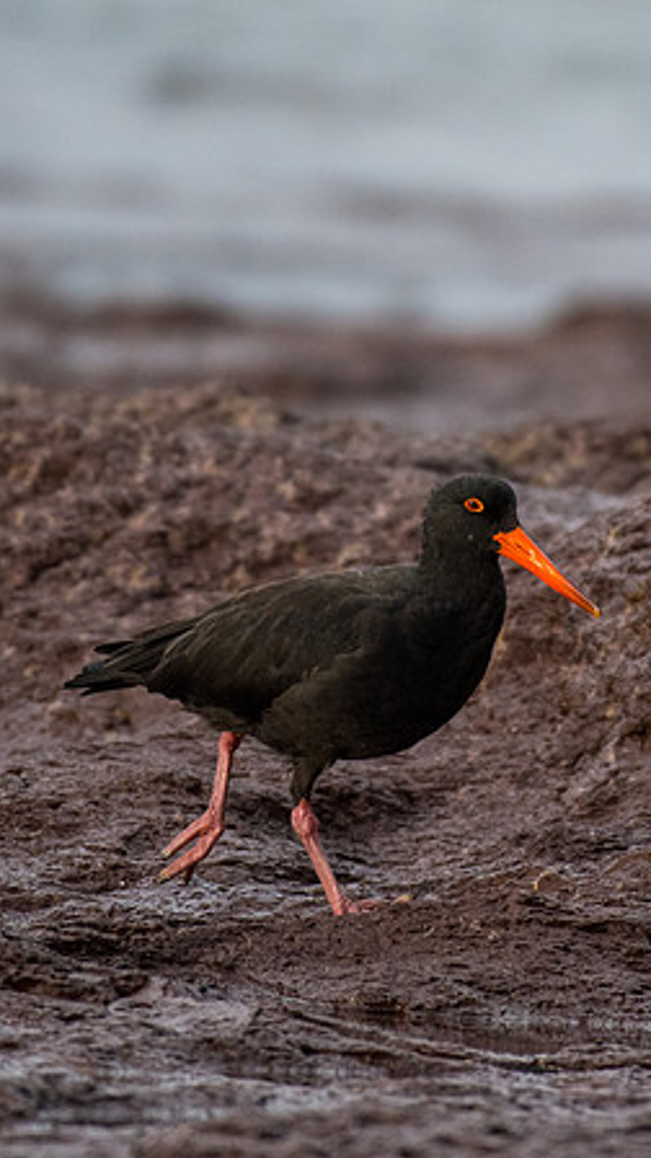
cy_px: 509
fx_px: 37470
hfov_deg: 1.0
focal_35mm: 1221
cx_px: 540
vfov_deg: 1.8
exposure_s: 1/1600
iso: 1000
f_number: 5.6
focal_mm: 500
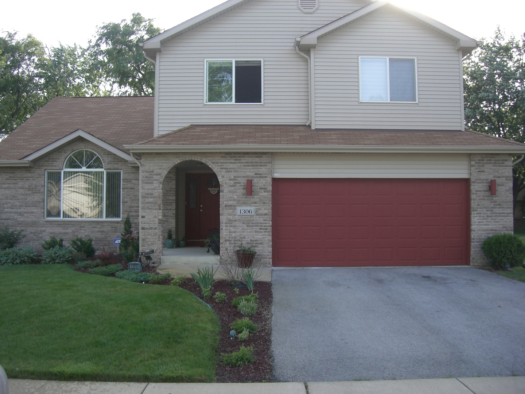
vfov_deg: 37.7
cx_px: 262
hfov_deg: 49.0
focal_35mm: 38
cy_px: 197
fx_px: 576
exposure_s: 1/320
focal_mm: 6.2
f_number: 2.7
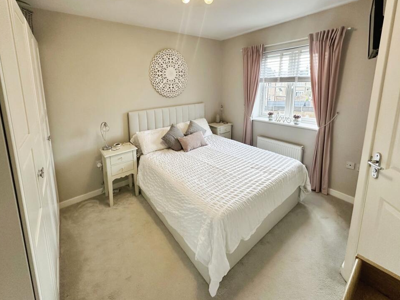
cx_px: 210
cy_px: 149
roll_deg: +1.7
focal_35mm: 15
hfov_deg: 98.1
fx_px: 173
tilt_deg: -13.0
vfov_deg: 81.7
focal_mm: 2.22
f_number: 2.2
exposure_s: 1/99
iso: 160
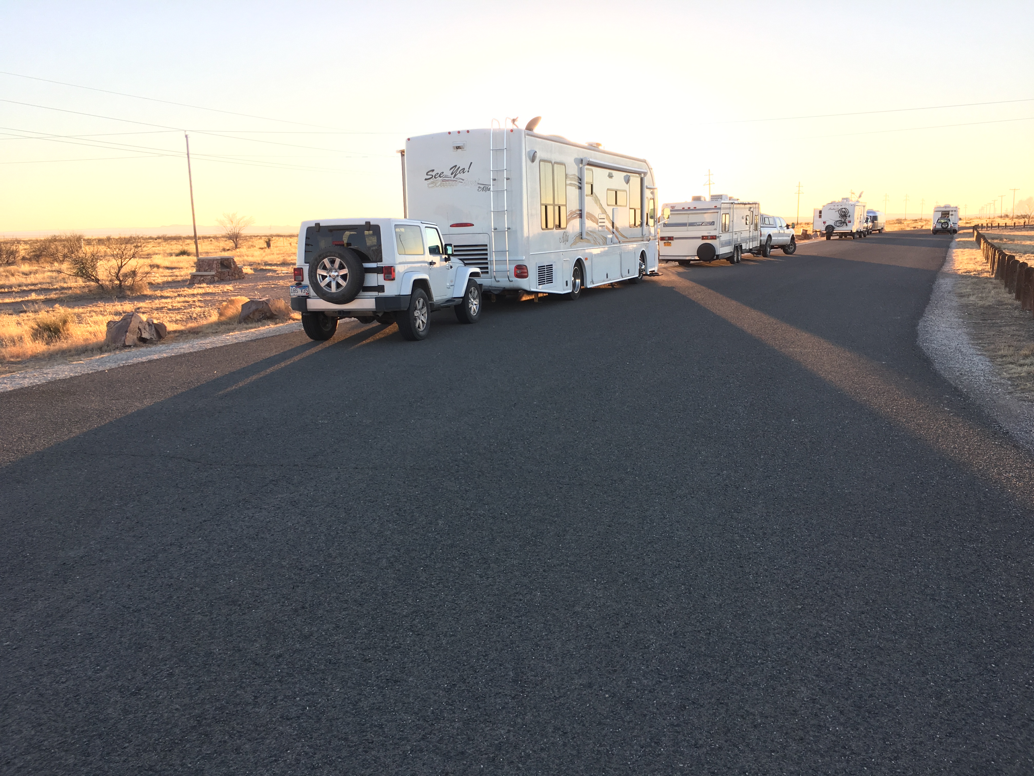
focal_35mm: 29
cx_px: 517
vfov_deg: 48.2
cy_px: 388
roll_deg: +1.1
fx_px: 866
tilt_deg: -10.3
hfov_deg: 61.7
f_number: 2.2
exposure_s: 1/125
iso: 25
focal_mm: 4.15
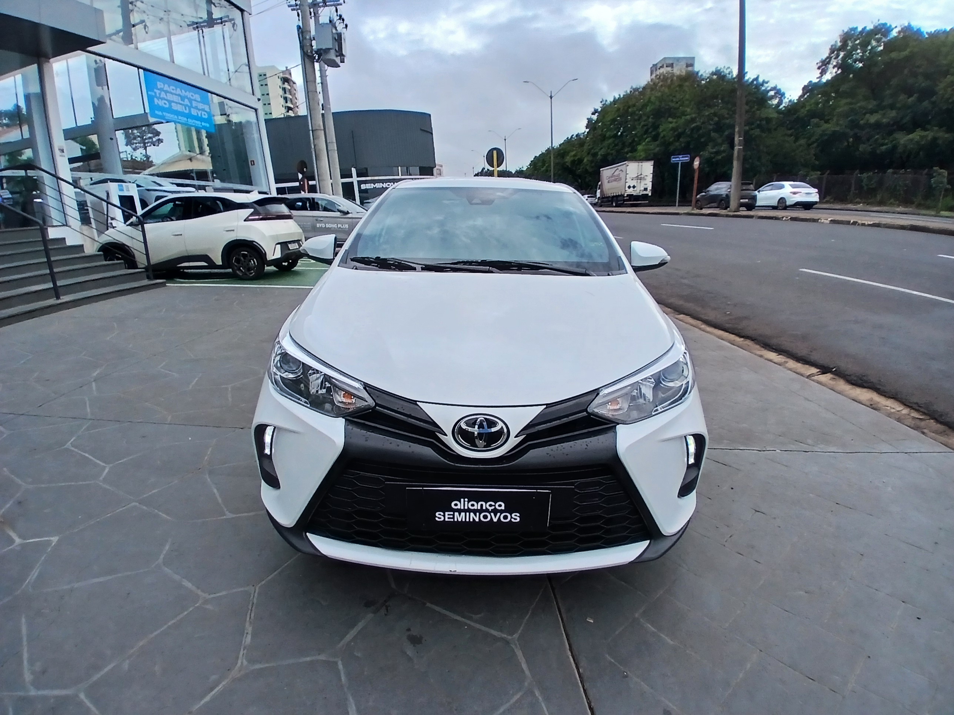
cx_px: 477
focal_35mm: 17
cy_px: 358
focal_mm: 1.4
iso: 50
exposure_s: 1/833
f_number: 2.2
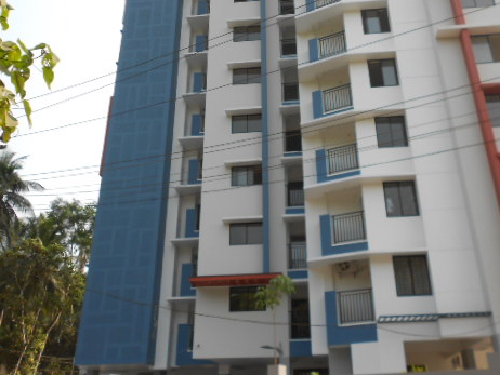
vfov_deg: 39.1
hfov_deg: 51.2
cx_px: 276
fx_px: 520
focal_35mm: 36
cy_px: 119
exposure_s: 1/500
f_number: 3.2
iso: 80
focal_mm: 4.6
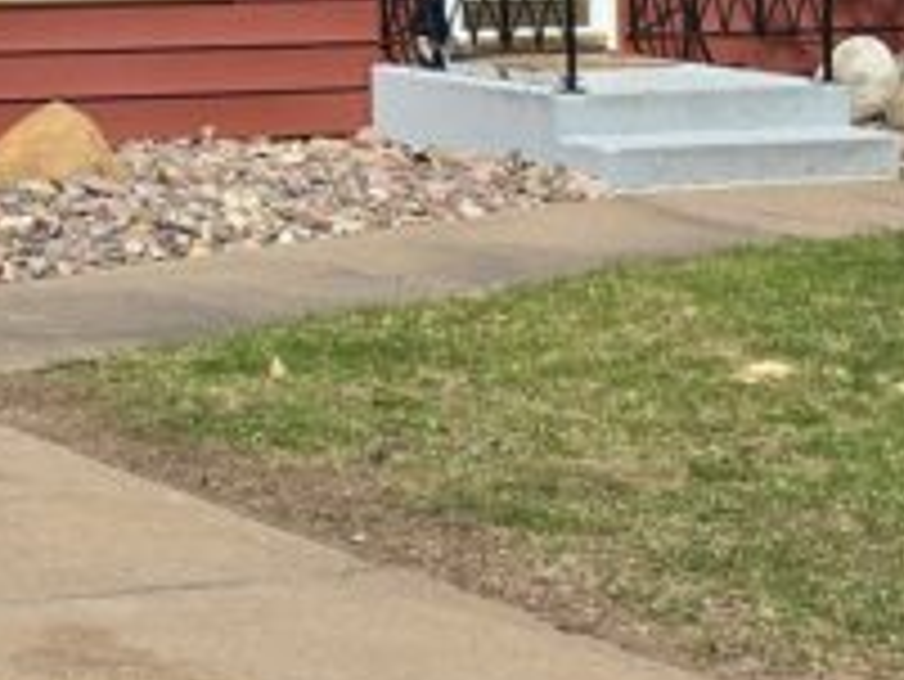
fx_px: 3188
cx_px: -434
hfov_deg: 15.0
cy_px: -266
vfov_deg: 11.7
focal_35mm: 122
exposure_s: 1/922
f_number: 1.7
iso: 12
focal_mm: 6.3
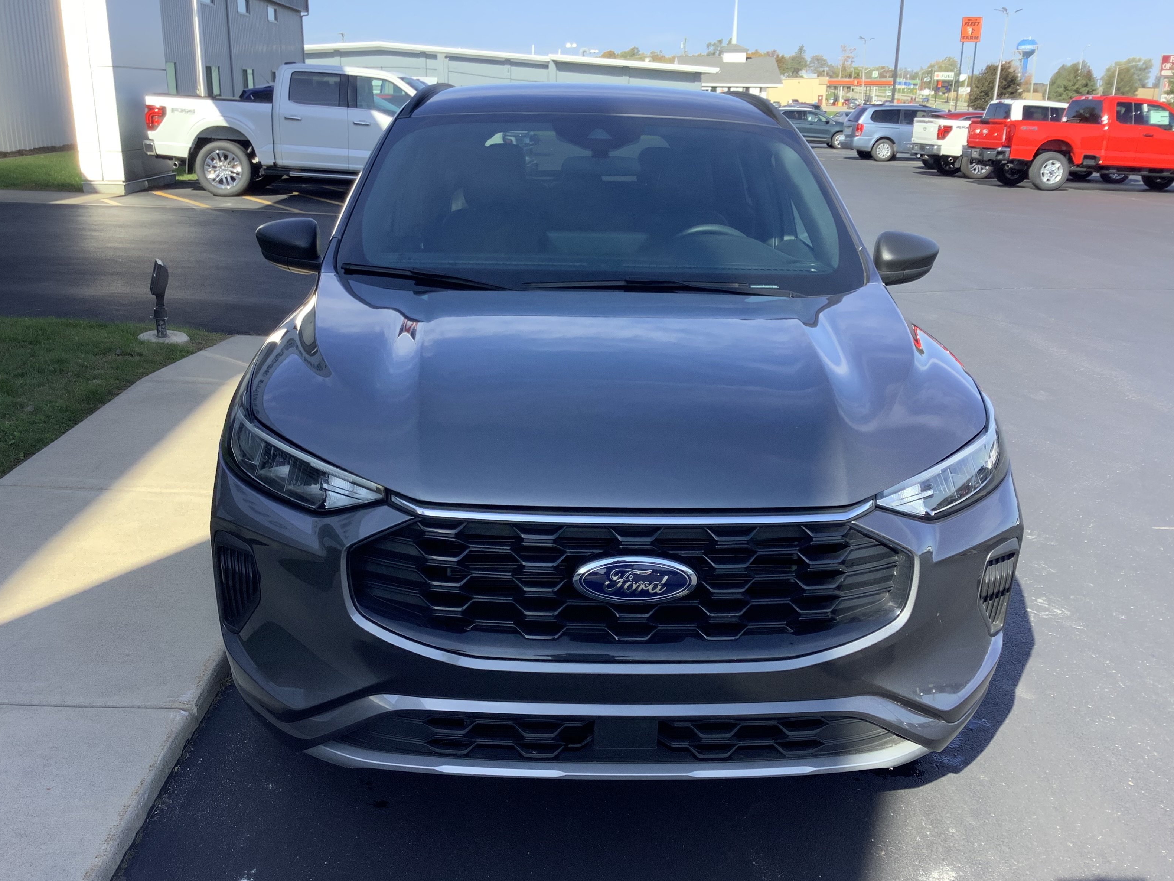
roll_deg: -0.5
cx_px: 593
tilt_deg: -19.2
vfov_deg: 44.2
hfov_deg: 56.8
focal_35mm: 32
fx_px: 1085
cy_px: 453
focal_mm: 3.3
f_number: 2.4
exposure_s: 1/330
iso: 25
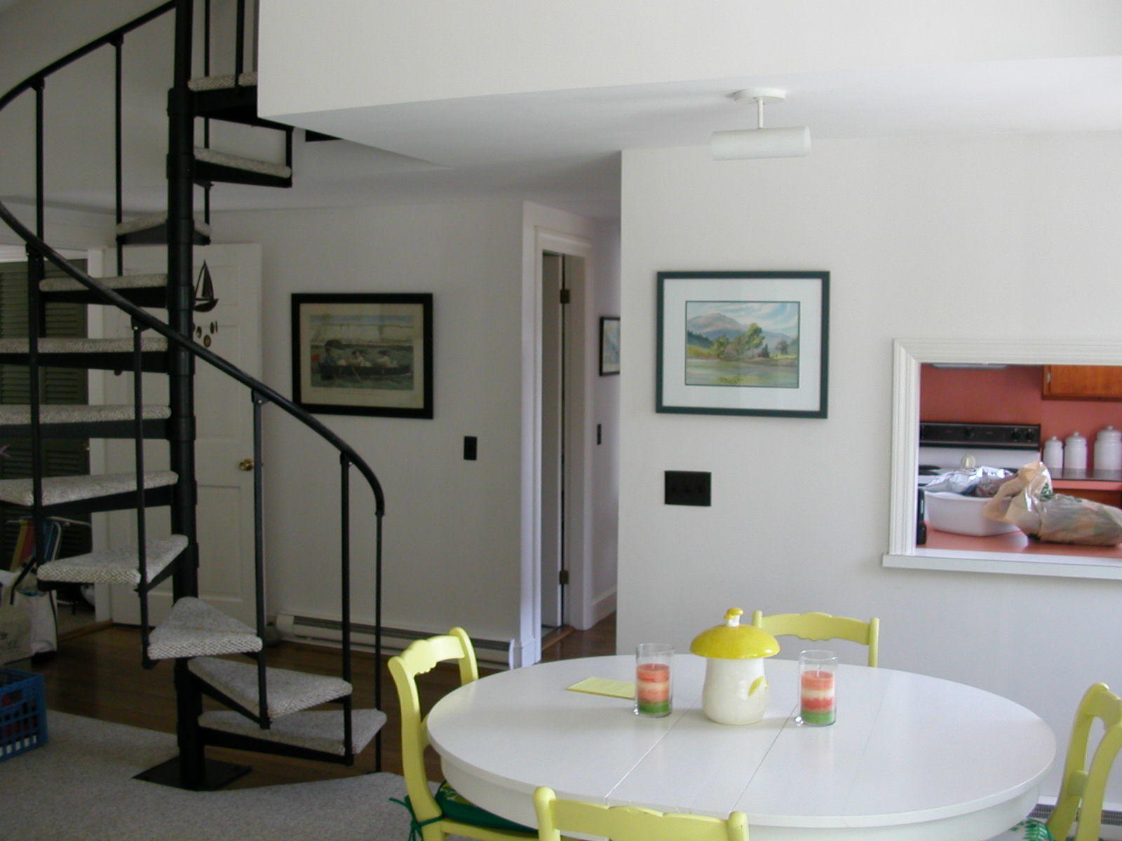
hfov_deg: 50.1
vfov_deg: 38.7
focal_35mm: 37
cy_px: 420
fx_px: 1199
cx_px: 561
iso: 109
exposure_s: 1/30.2
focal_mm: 5.6
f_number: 2.7
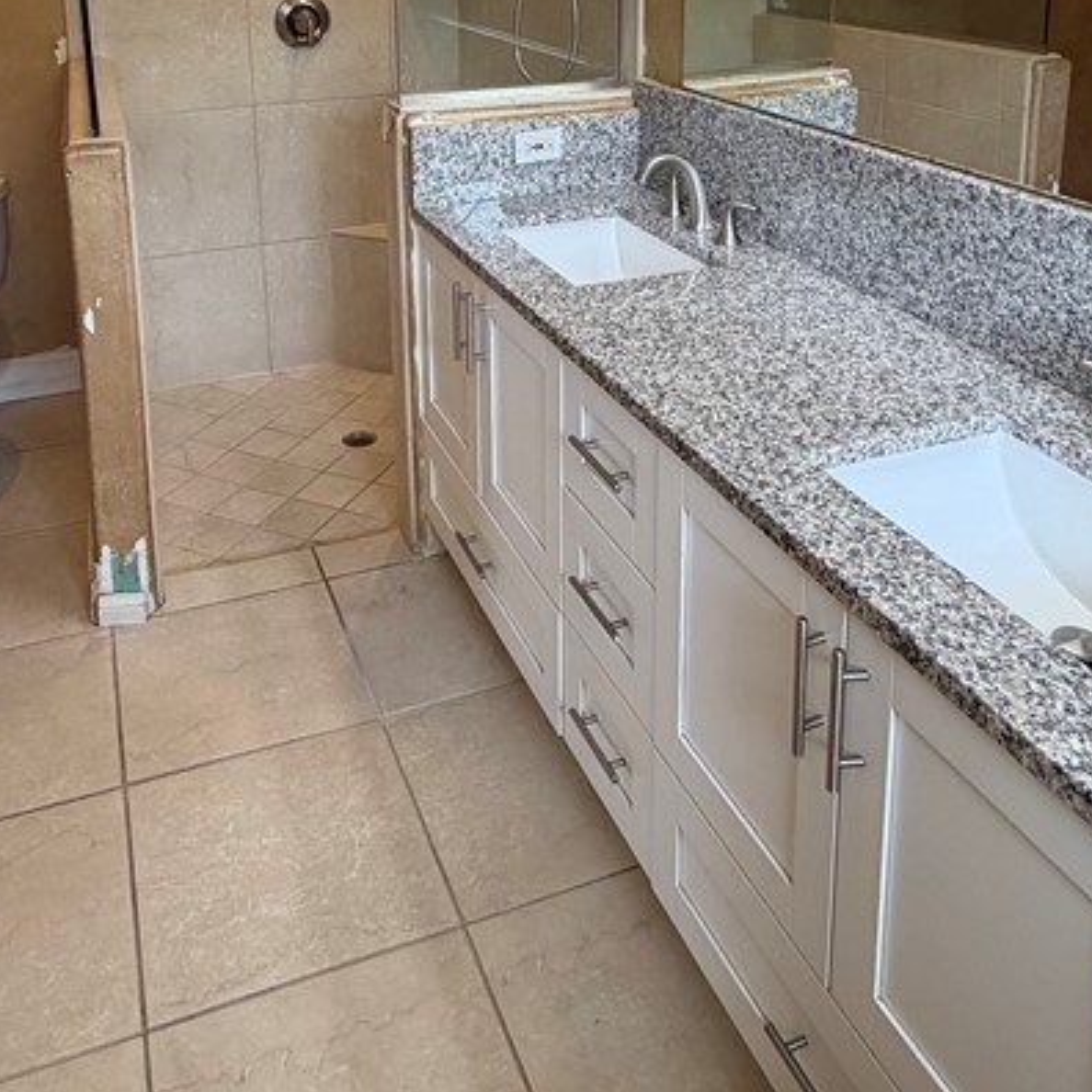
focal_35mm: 32
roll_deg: +1.3
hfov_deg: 50.9
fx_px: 1142
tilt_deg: -11.6
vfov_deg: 46.5
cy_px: 124
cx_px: 463
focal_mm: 2.22
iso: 160
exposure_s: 1/120
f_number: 2.2
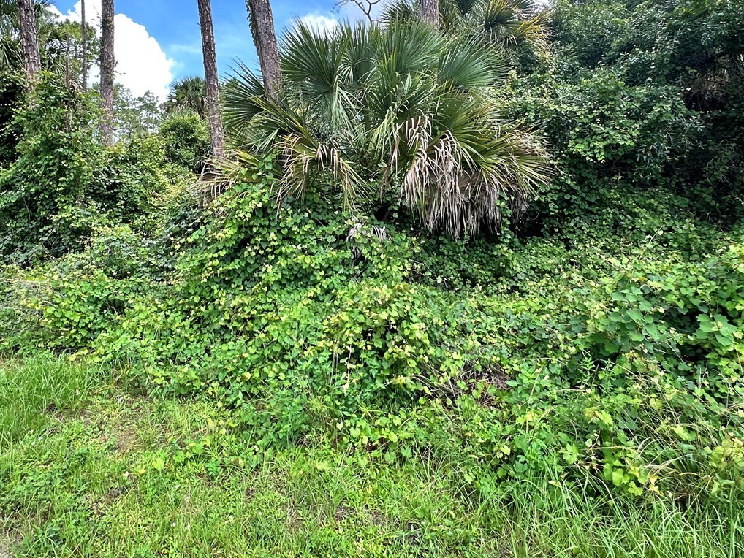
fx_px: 473
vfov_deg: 59.5
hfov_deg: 76.2
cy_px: 180
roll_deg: +2.3
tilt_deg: +2.1
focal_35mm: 22
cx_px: 343
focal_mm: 2.22
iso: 40
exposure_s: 1/246
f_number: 2.2
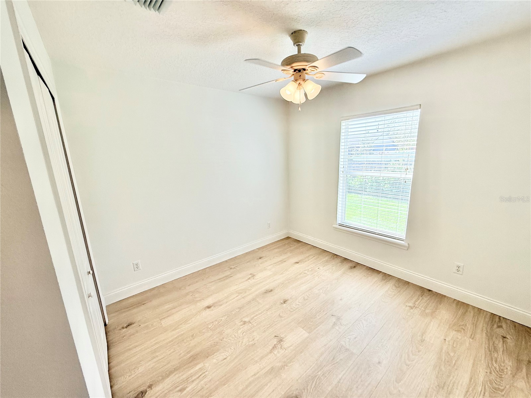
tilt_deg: -13.1
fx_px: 215
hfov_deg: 102.1
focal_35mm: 14
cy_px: 199
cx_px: 266
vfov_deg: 85.7
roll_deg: +1.9
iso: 64
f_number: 2.2
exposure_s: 1/217
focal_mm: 2.22
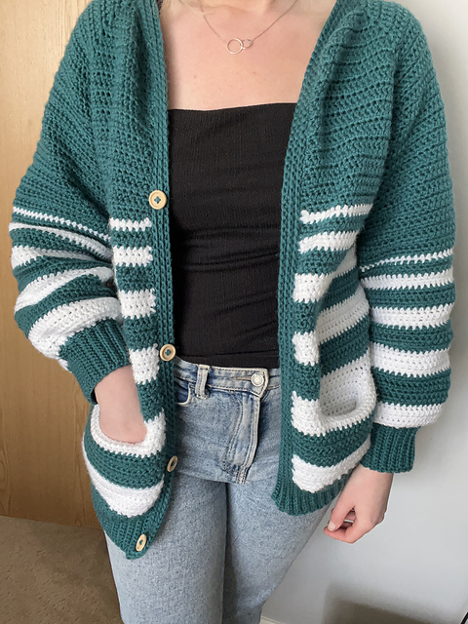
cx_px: 234
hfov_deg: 46.8
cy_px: 312
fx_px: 541
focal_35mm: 30
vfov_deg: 60.0
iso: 250
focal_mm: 2.71
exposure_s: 1/60
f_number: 2.2
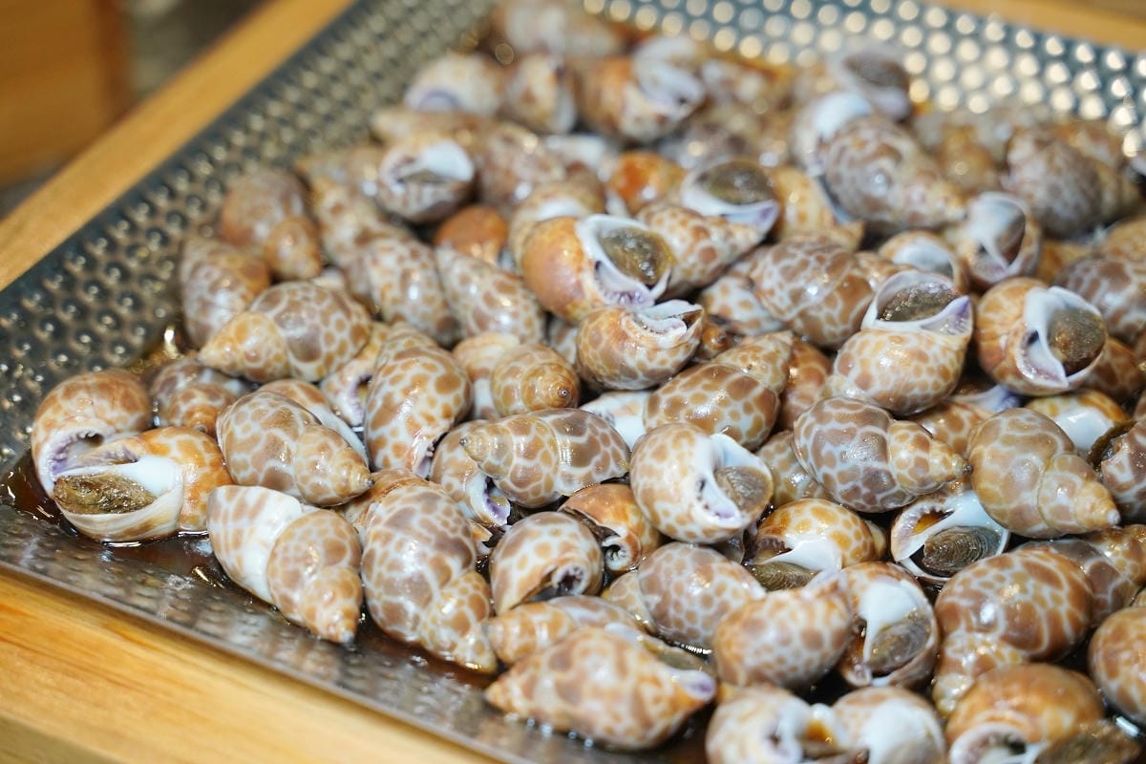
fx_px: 2387
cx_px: 573
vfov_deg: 18.2
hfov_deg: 27.0
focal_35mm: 75
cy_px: 382
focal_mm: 75
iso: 1600
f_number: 4
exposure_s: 1/160
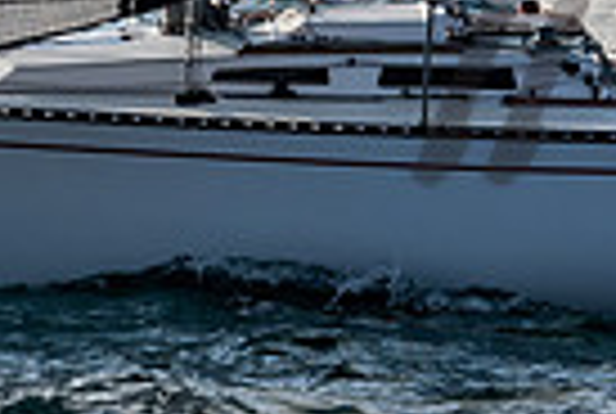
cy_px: -554
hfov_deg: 3.3
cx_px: 414
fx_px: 10718
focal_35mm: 625
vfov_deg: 2.2
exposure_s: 1/1000
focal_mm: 105
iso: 400
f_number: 9
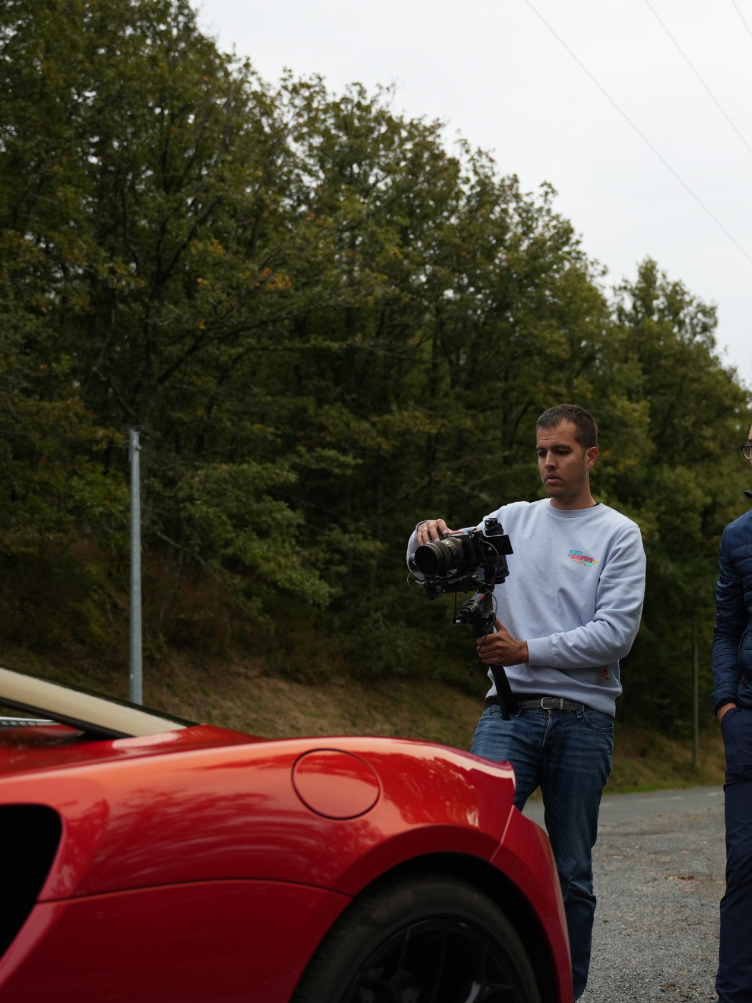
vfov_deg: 34.9
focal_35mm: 55
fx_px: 1594
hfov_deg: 26.4
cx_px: 516
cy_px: 505
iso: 320
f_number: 2.8
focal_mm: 37.7
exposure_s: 1/200
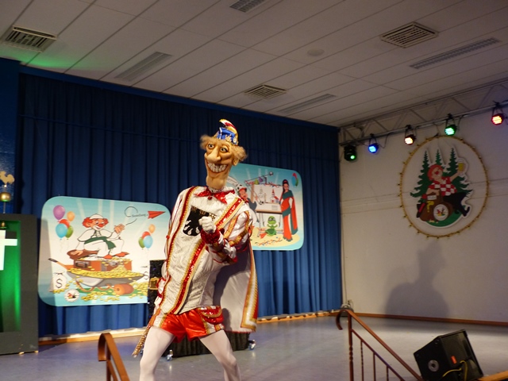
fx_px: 558
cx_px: 254
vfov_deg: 37.7
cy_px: 190
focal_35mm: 38
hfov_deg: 49.0
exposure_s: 1/60
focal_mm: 6.8
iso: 250
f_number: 2.8
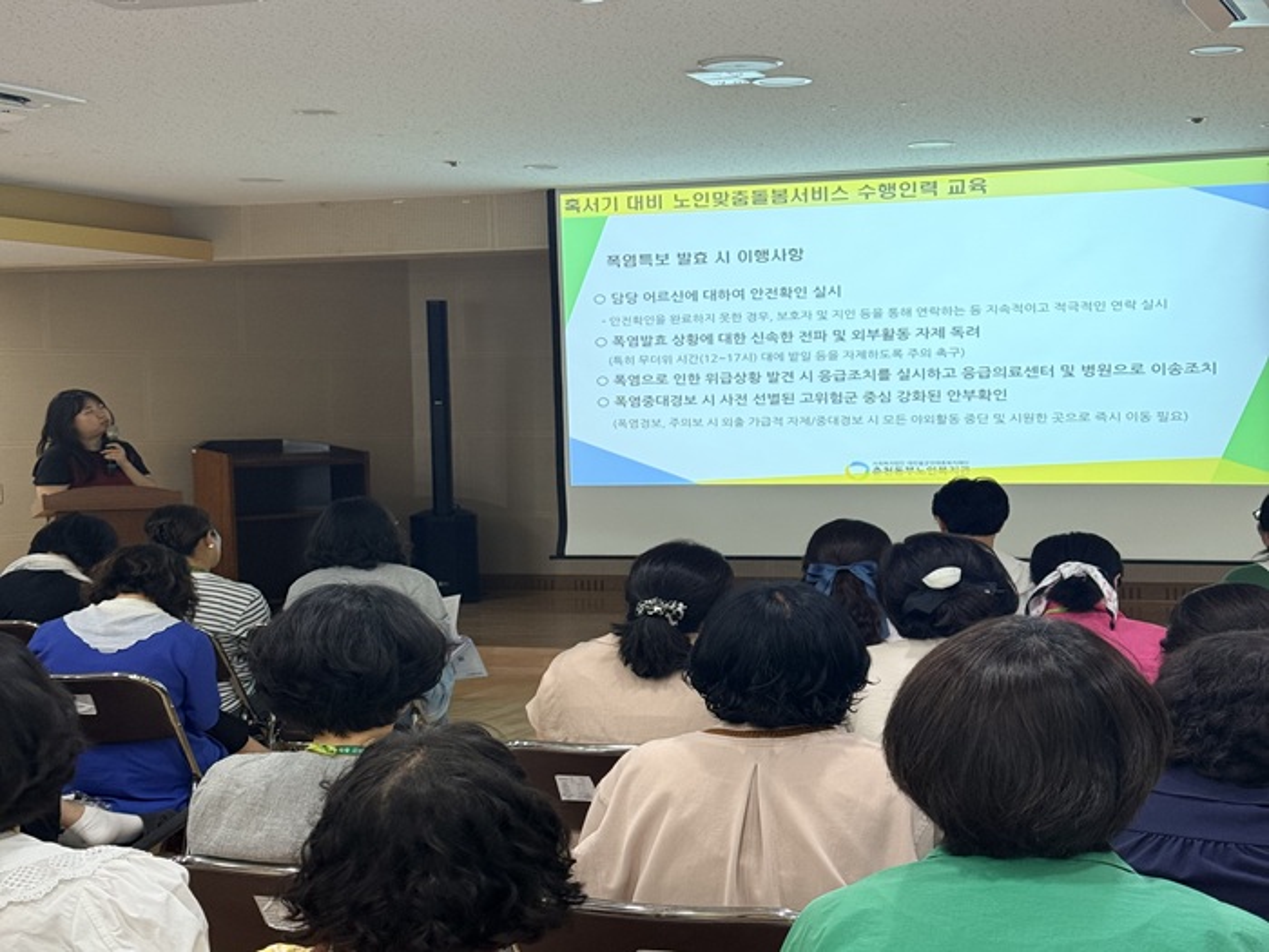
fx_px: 1760
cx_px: 634
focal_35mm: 48
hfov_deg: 39.7
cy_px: 476
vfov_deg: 30.3
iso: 64
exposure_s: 1/60
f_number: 1.78
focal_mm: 6.76
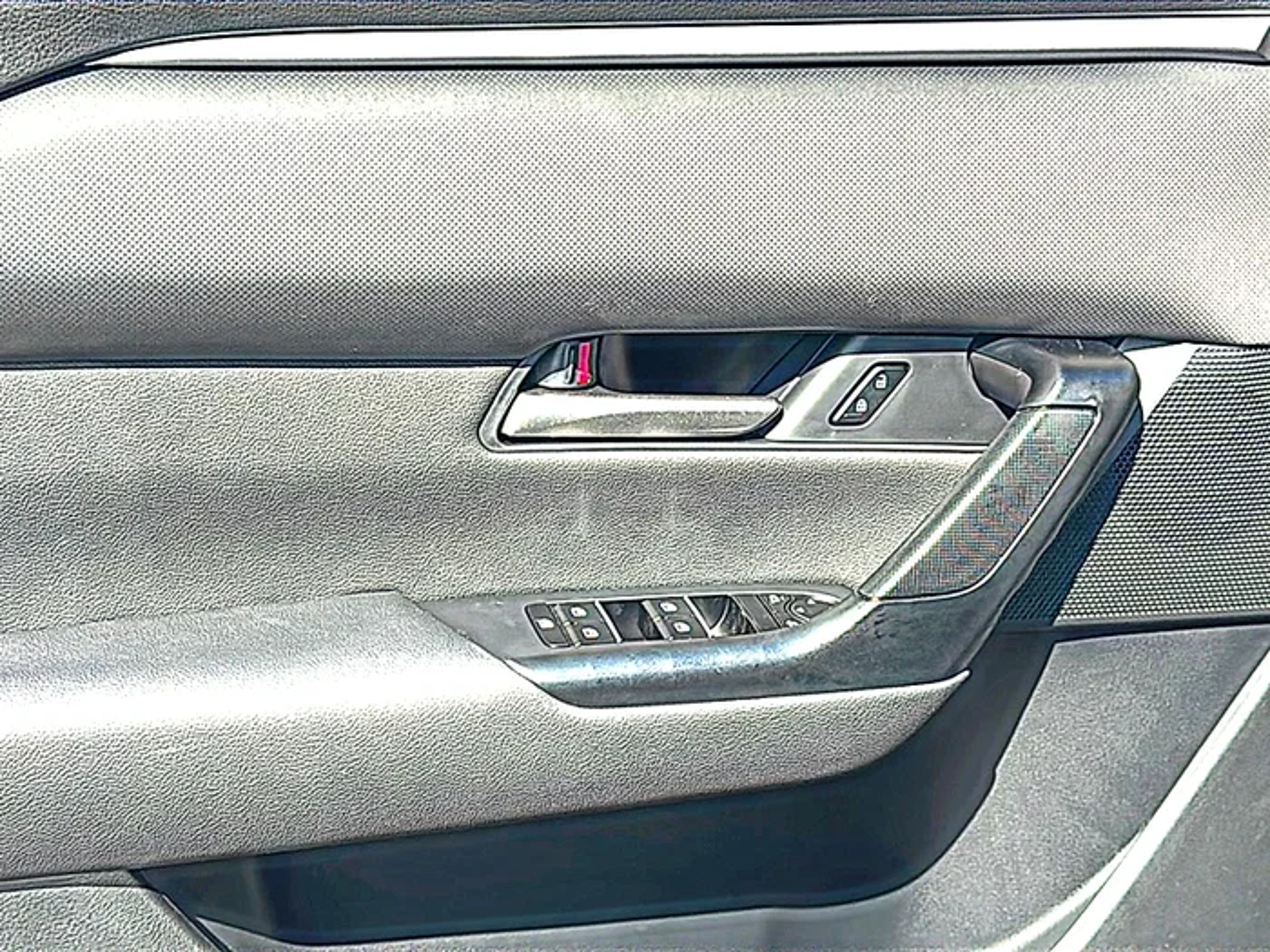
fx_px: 1834
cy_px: 476
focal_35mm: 50
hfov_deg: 38.2
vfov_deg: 29.1
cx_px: 635
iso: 80
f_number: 1.78
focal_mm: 6.86
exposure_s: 1/838
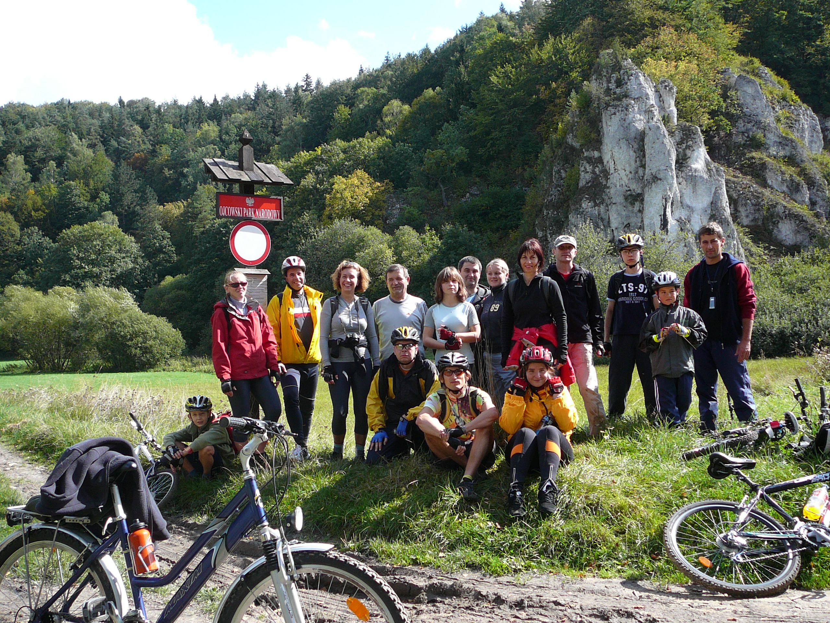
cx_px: 415
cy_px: 312
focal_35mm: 35
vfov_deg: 40.7
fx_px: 839
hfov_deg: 52.6
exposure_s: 1/400
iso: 80
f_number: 2.8
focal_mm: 5.2
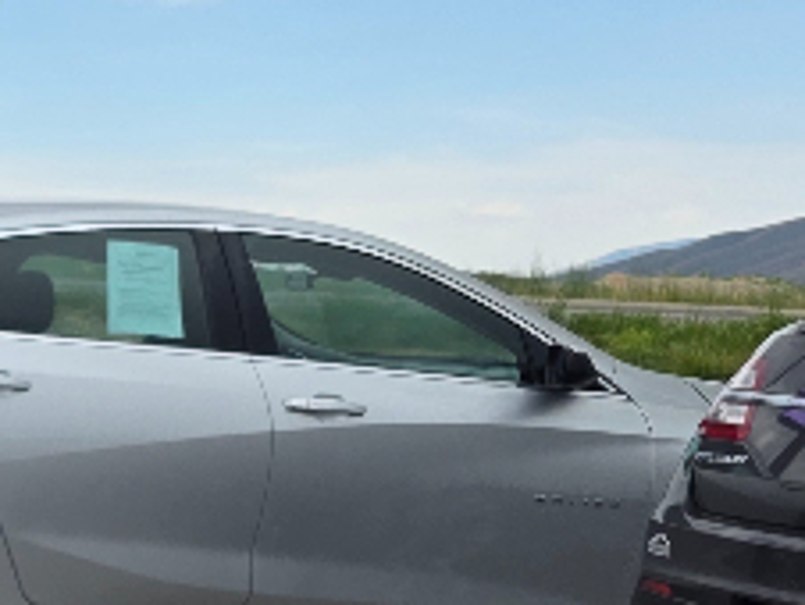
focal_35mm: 104
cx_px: -951
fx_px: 2421
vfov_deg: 13.9
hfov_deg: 14.5
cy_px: 694
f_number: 1.7
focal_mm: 6.3
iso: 80
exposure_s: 1/2782
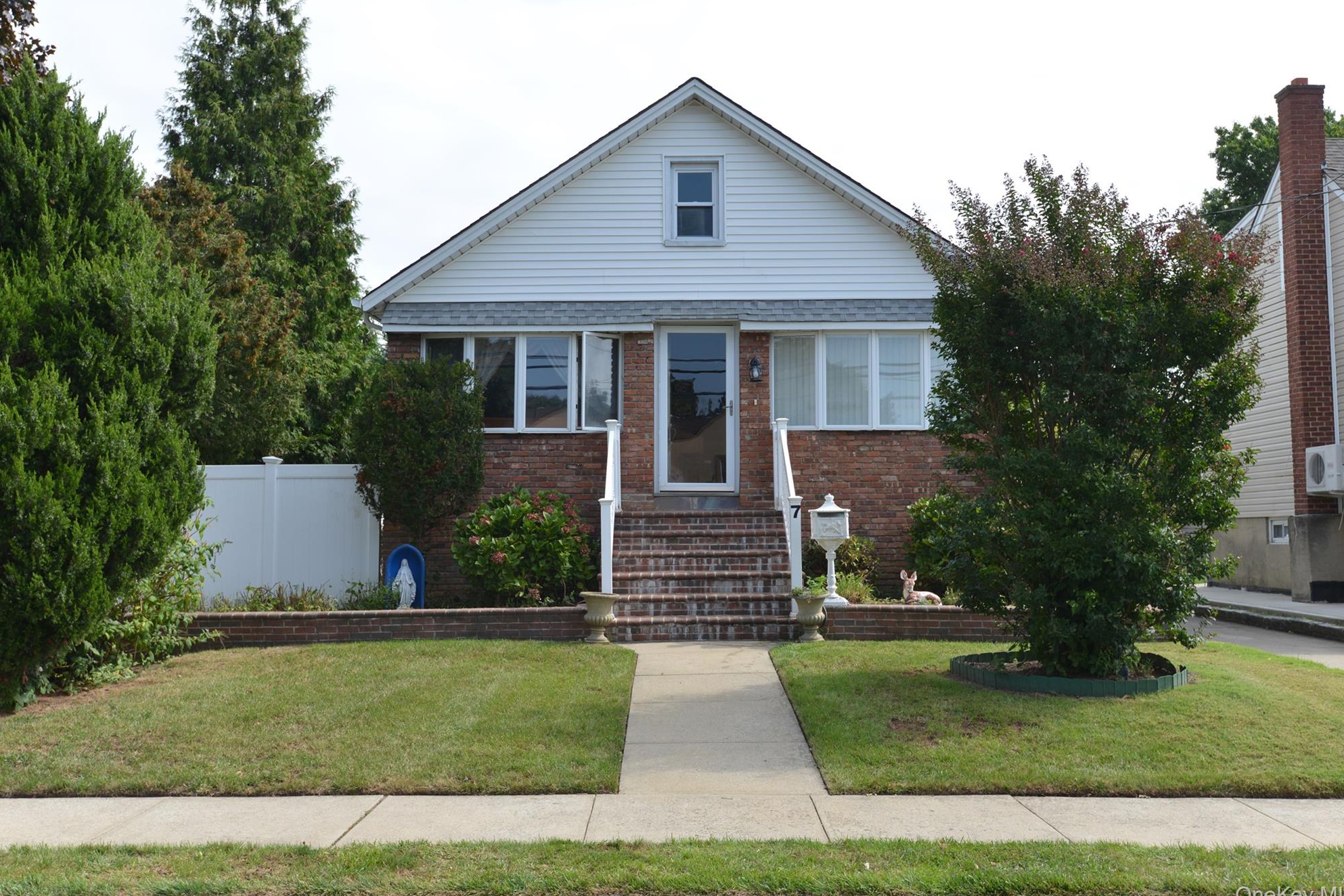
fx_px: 1232
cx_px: 680
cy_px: 449
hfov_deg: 57.2
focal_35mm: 33
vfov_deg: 40.0
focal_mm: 32
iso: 140
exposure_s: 1/250
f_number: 8
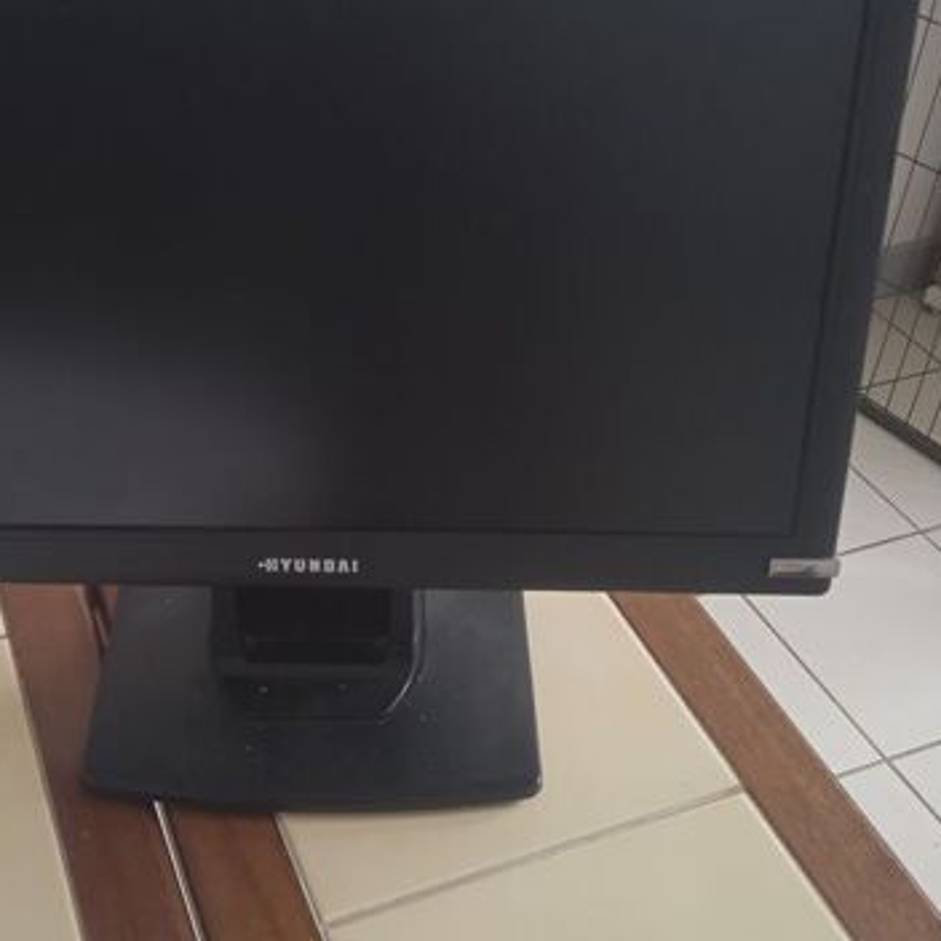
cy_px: 385
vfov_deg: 37.4
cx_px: 331
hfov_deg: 37.2
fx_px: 1384
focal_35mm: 45
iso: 460
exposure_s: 1/33.3
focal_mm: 3.43
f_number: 2.2
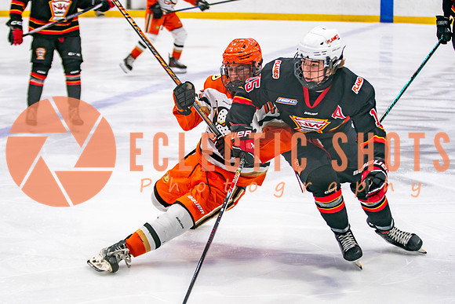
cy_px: 159
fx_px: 1274
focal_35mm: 101
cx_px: 191
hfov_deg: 20.2
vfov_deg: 13.6
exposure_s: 1/640
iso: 800
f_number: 2.8
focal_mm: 70
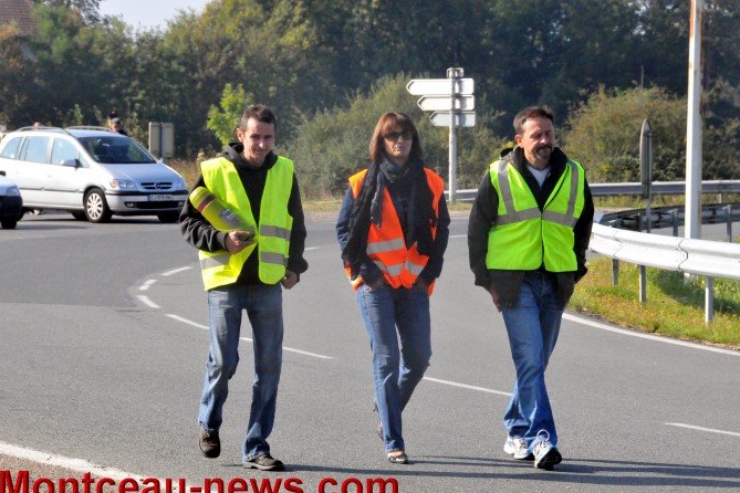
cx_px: 375
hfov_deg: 10.9
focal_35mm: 188
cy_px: 256
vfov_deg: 7.3
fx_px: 3864
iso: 3200
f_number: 16
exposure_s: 1/1000
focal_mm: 120
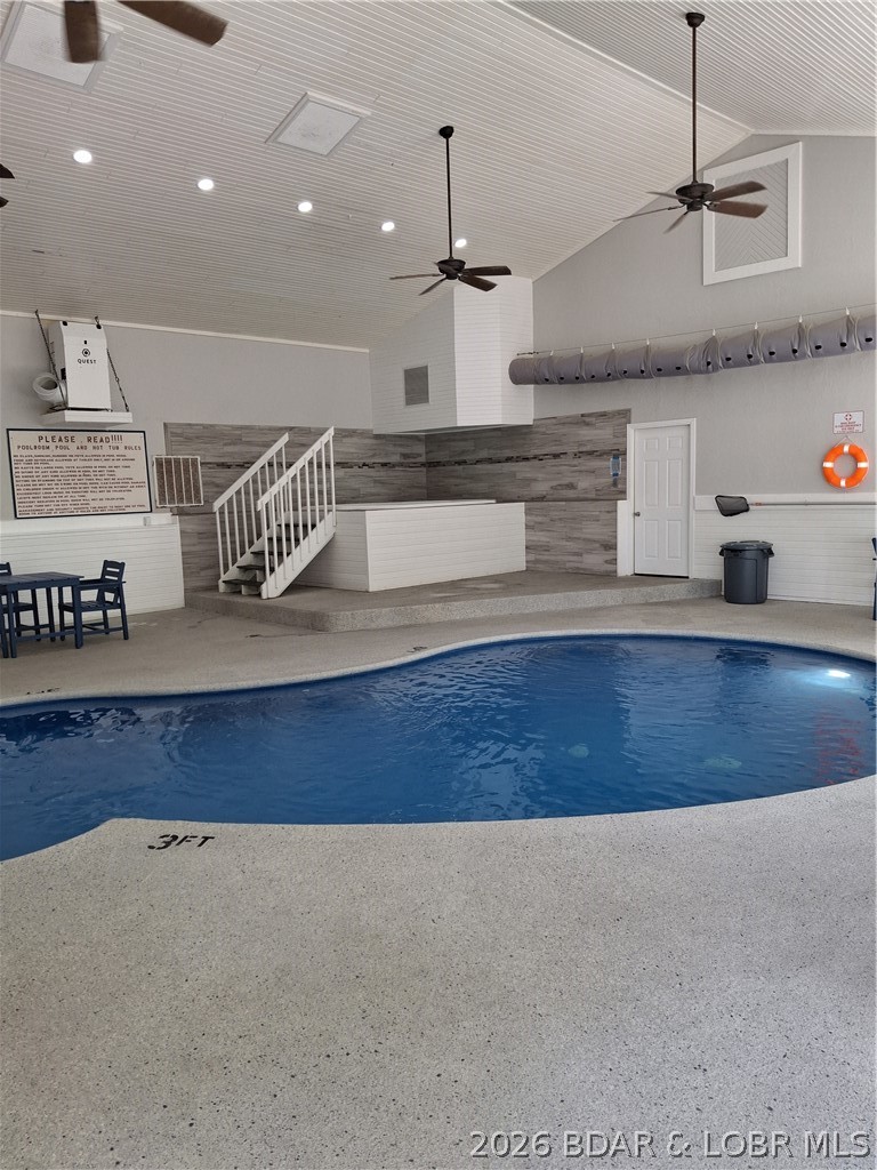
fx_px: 845
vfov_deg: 69.4
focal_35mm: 25
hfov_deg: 54.9
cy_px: 585
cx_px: 438
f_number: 1.8
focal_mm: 4.69
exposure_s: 1/120
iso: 64
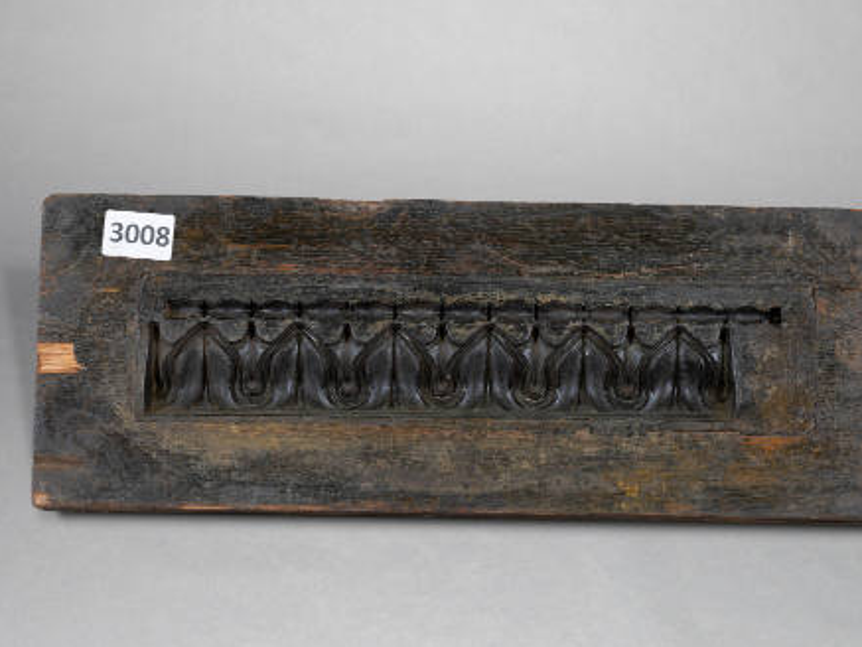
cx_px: 475
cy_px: 322
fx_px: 1644
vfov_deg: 22.3
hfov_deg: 29.4
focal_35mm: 66
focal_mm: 60
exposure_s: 1/4
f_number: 11
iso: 100
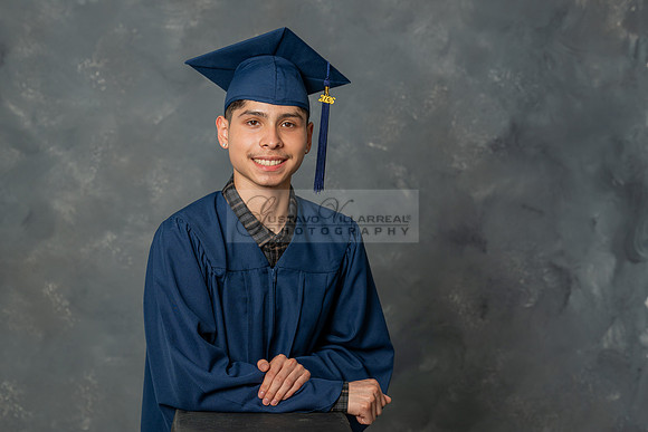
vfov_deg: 18.5
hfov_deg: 27.4
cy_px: 221
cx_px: 350
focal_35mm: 74
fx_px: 1331
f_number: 4
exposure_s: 1/200
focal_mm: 64
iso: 200
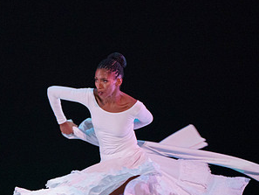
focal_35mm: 844
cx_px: 93
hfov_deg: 2.3
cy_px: 146
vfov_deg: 1.8
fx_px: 6317
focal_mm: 400
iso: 5000
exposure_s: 1/400
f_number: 6.3
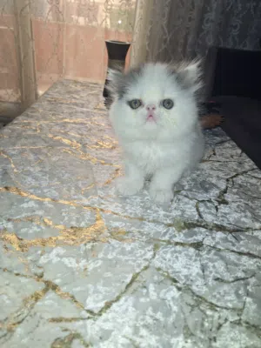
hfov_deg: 58.9
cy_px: 174
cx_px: 130
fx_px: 231
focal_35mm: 23
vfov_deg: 73.9
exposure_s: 1/103
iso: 40
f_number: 1.8
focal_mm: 5.54
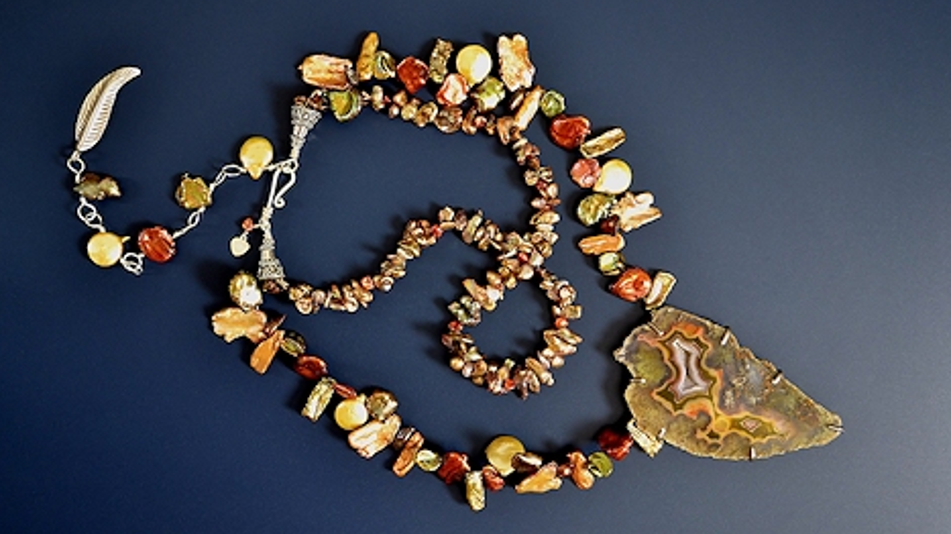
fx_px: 1210
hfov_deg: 42.9
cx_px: 473
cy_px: 266
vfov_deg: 24.9
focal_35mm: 48
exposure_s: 1/4
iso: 800
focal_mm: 30
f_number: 4.5
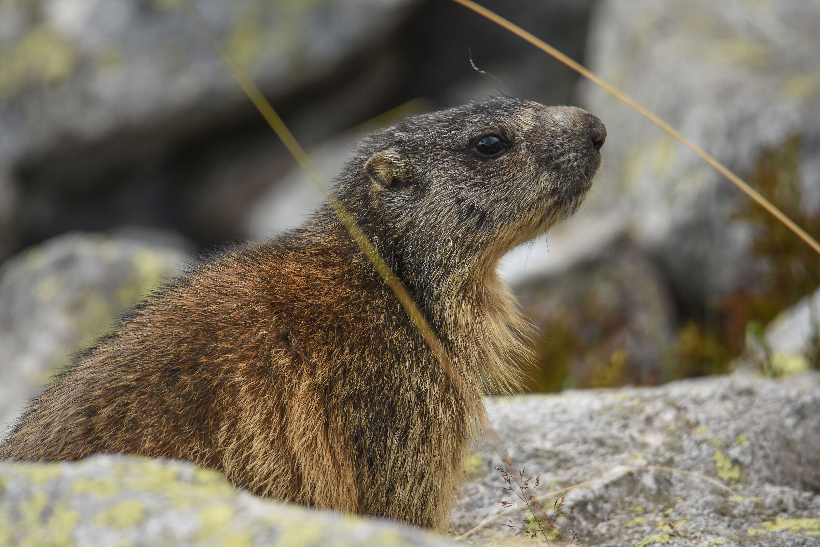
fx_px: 20498
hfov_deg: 2.3
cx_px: 410
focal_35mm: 900
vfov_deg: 1.5
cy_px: 274
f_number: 6.3
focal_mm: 600
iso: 400
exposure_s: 1/500
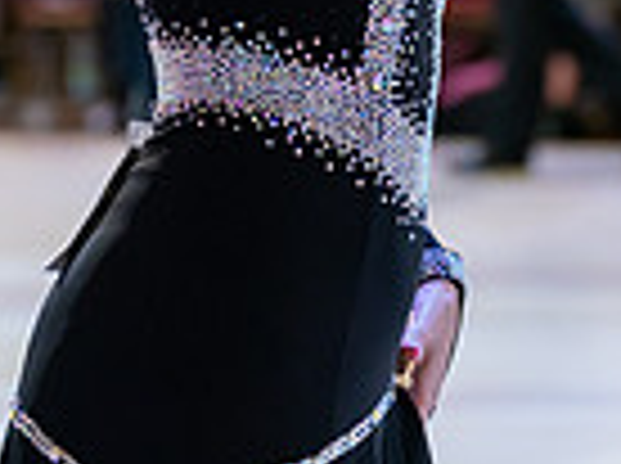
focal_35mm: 251
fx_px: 4495
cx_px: 310
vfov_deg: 5.8
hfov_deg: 7.9
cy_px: -383
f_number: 2.8
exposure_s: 1/500
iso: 4000
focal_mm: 80
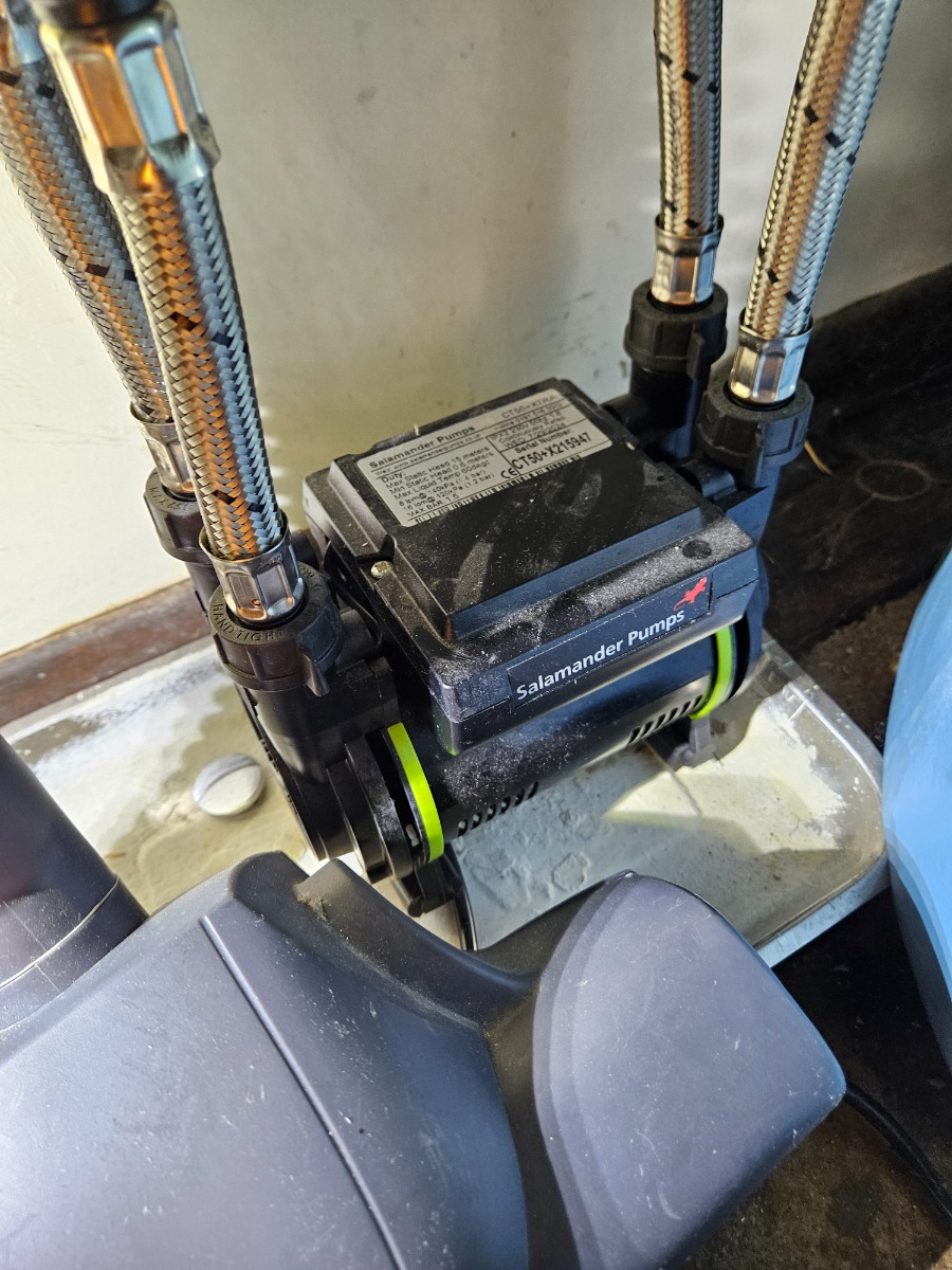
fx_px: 843
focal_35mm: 23
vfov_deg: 73.9
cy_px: 635
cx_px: 476
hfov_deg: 58.9
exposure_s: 1/66
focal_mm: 5.4
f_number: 1.8
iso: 160
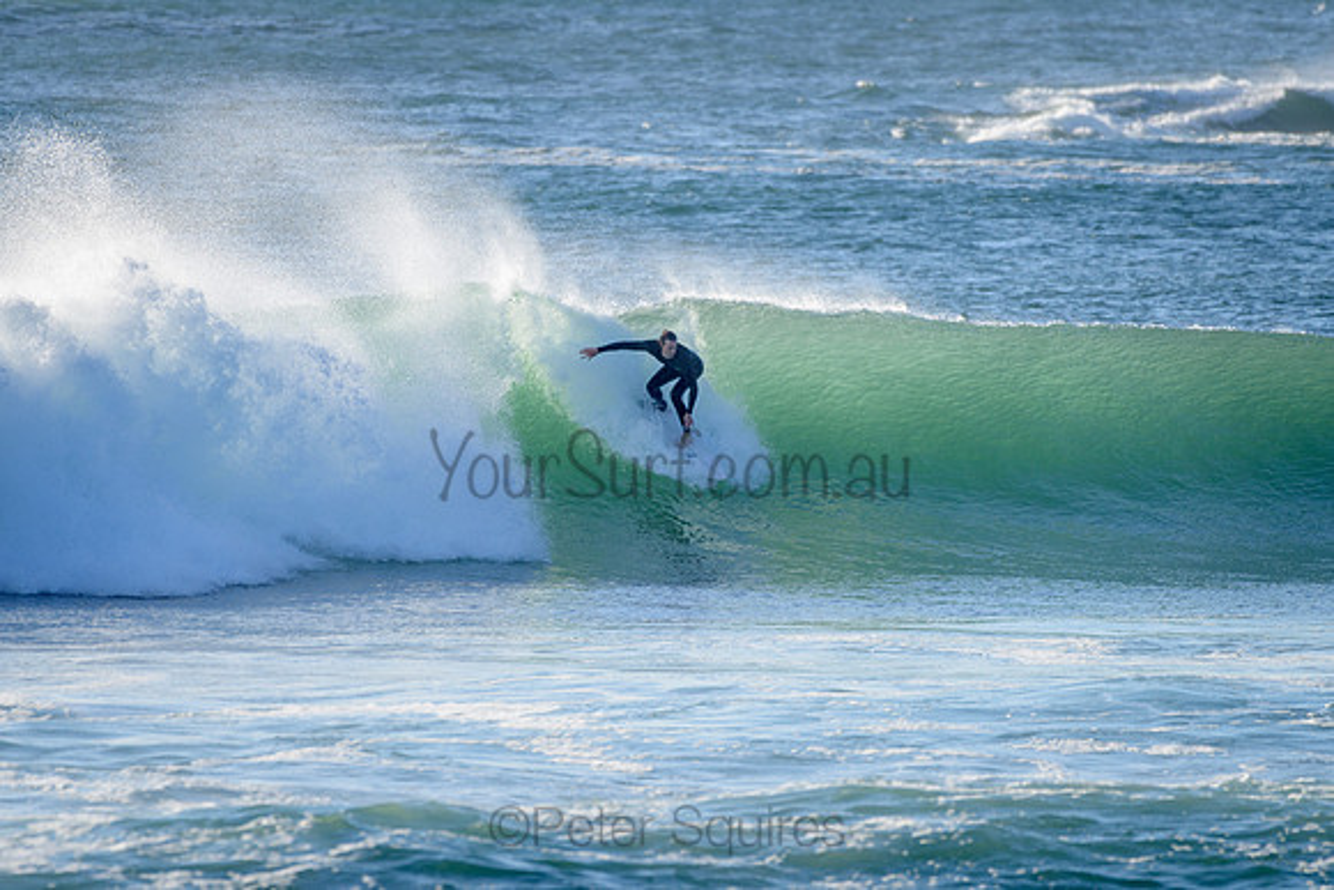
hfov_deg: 3.4
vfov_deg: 2.2
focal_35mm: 612
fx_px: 22673
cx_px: 684
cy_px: 467
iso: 200
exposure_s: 1/1250
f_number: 5.6
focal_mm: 500
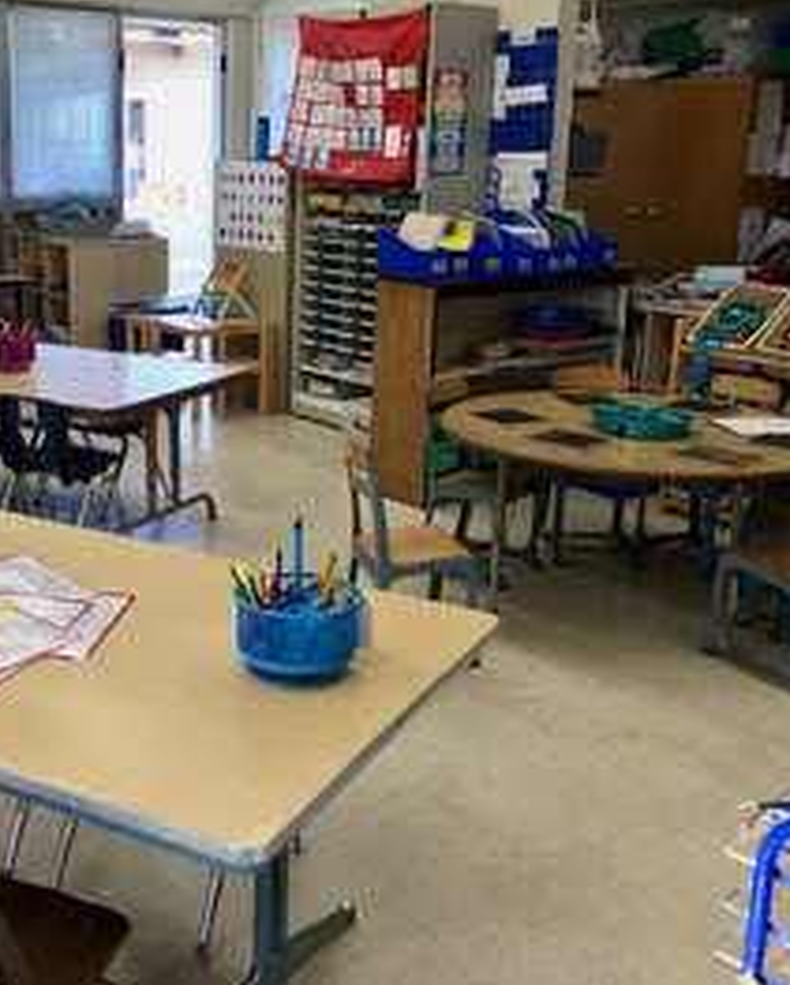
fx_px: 1255
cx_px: 228
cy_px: 431
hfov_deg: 34.4
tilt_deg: -9.1
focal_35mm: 43
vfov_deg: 42.8
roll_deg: +0.1
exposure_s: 1/40
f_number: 2.2
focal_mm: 4.15
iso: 25
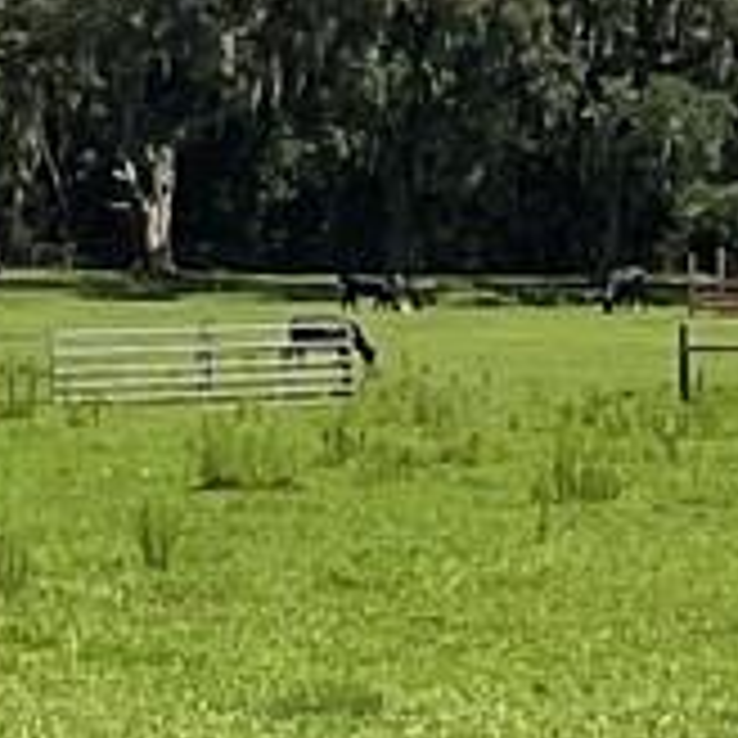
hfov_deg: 6.1
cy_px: 608
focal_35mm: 250
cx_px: 2668
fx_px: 6030
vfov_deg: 7.0
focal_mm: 3
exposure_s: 1/1730
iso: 16
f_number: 1.8
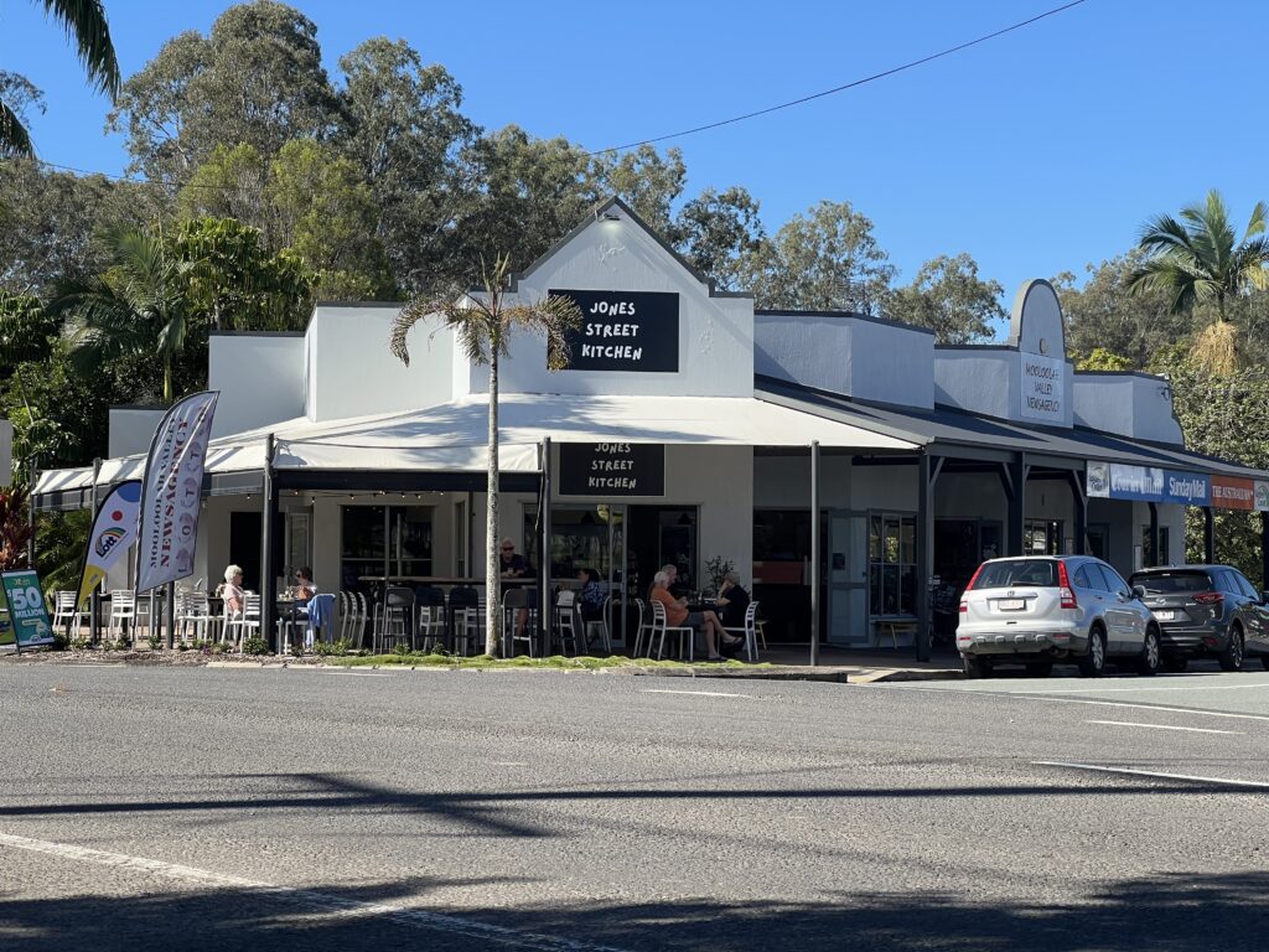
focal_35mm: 77
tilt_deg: +3.0
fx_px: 2823
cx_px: 634
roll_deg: -0.4
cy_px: 476
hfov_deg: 25.3
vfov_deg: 19.1
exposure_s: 1/490
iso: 32
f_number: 2.8
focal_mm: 9
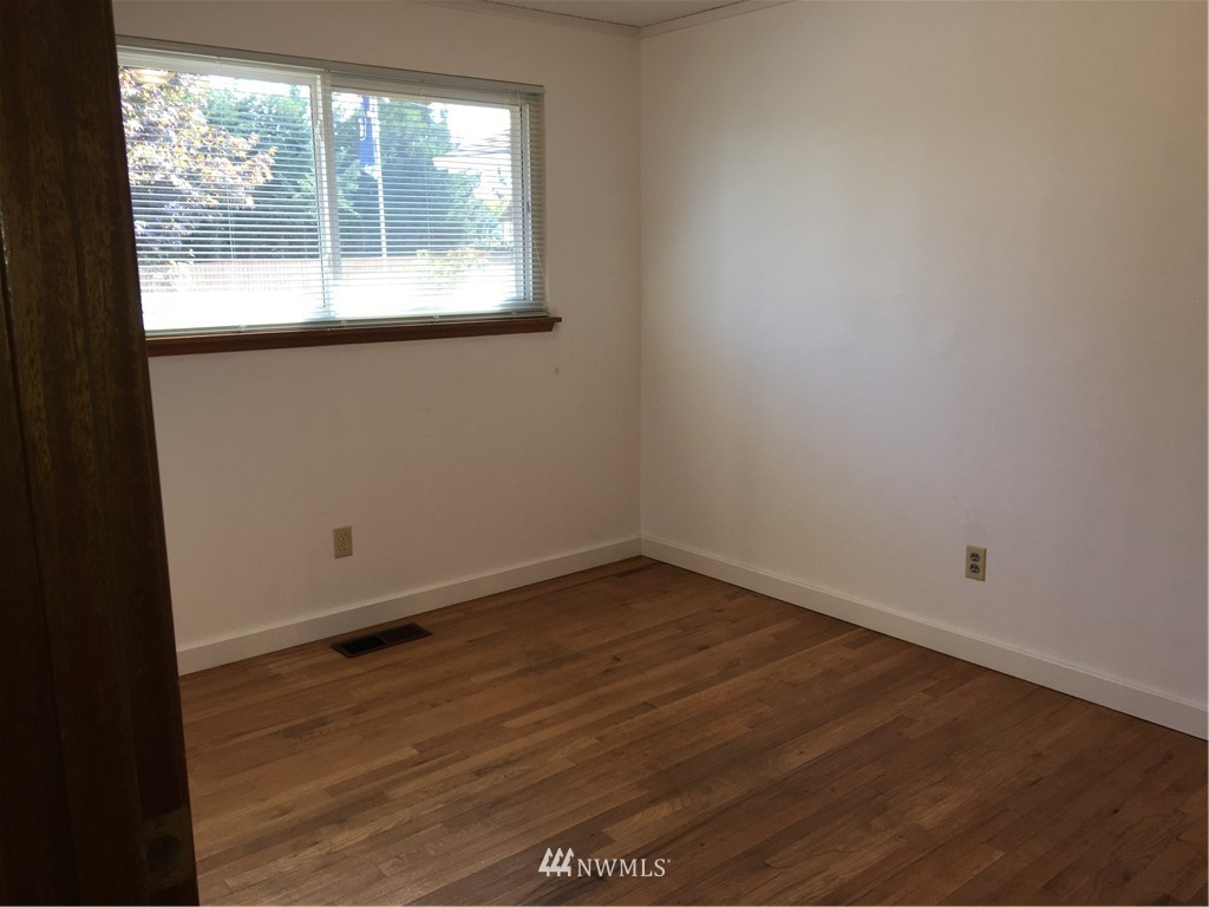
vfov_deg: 48.2
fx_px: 1013
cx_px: 604
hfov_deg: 61.7
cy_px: 454
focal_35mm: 29
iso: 32
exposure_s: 1/60
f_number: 2.2
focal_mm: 4.15
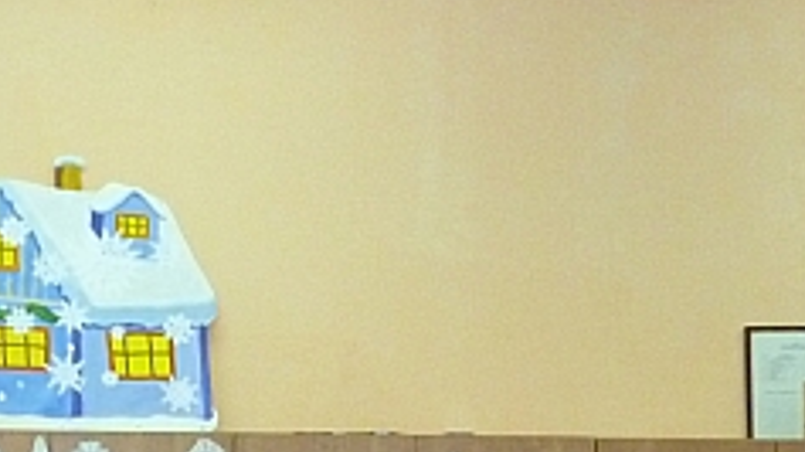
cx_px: 75
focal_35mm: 103
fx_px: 2197
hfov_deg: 20.3
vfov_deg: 11.5
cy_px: 544
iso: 500
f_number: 3.1
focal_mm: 5
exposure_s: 1/60
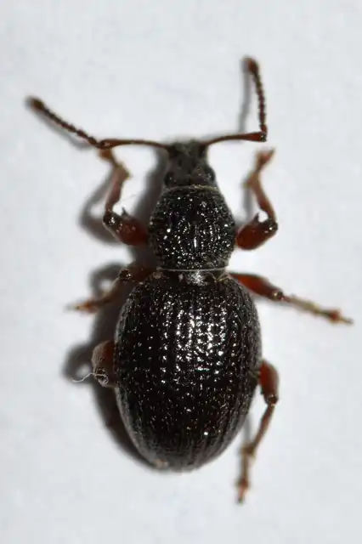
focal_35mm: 150
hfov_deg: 9.1
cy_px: 272
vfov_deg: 13.7
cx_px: 181
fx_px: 2265
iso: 100
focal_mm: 100
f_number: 20
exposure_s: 1/200
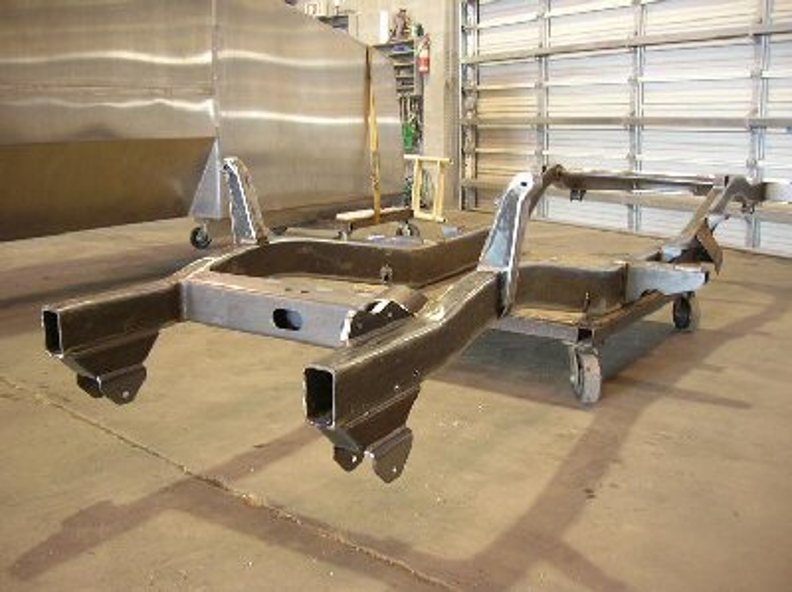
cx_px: 396
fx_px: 777
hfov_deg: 54.0
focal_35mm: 34
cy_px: 296
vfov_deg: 41.7
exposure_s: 1/3.8
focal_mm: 5.7
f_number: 2.9
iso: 88
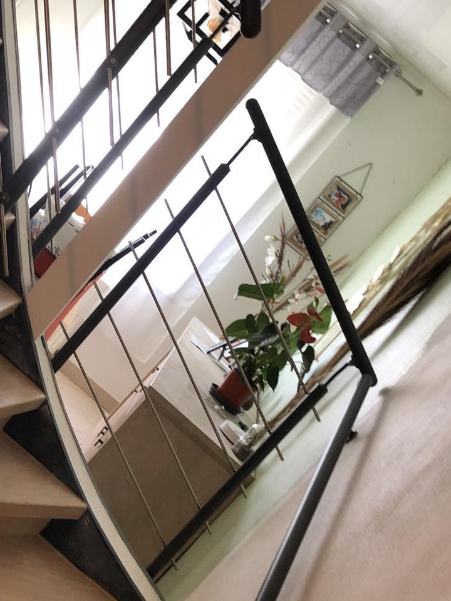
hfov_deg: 25.6
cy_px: 348
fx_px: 973
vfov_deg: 34.3
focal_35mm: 56
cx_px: 83
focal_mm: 4
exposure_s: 1/30
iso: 40
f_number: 1.8
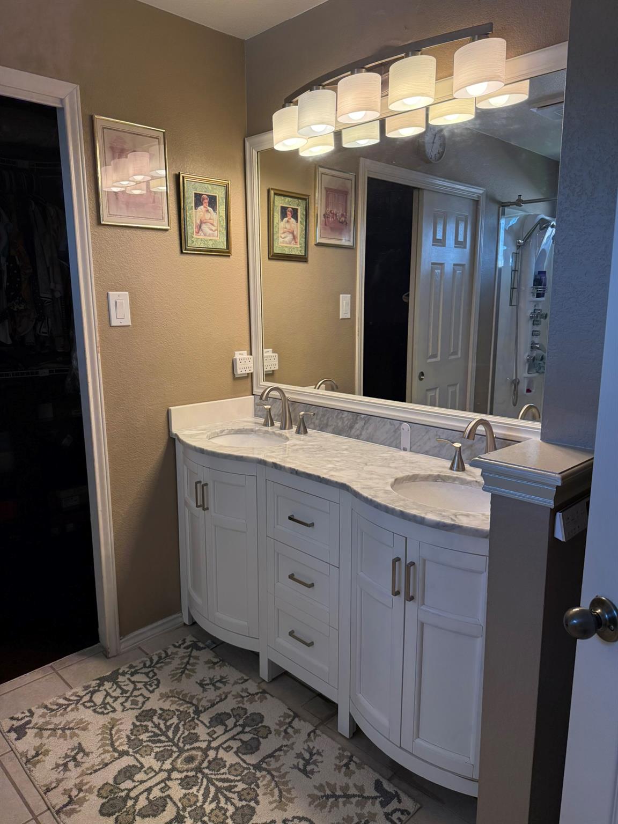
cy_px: 412
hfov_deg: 56.8
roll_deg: +0.2
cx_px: 309
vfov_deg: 71.6
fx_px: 571
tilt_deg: -9.9
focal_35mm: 24
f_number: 1.78
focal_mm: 6.76
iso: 200
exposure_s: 1/193
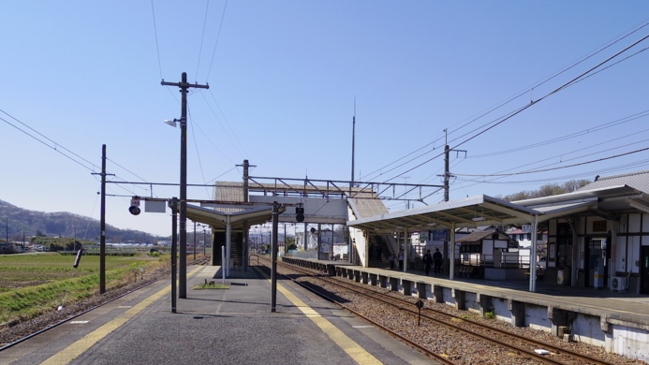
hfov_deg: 53.6
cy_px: 282
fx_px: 637
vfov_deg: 31.3
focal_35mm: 37
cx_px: 394
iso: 100
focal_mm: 5
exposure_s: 1/250
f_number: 4
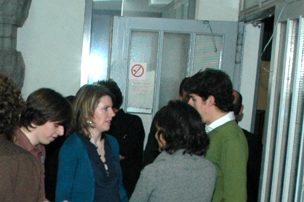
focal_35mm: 103
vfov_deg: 12.7
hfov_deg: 19.2
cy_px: 292
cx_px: -10
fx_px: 869
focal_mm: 18
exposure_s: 1/60
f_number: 5
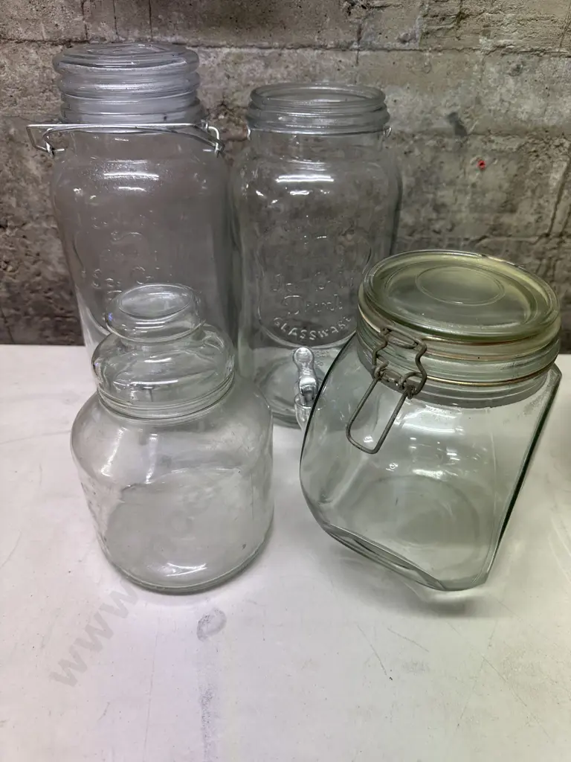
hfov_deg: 56.8
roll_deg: -1.6
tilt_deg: -36.0
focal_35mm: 24
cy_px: 381
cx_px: 286
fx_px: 528
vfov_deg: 71.6
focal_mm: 6.86
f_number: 1.78
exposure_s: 1/100
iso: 125
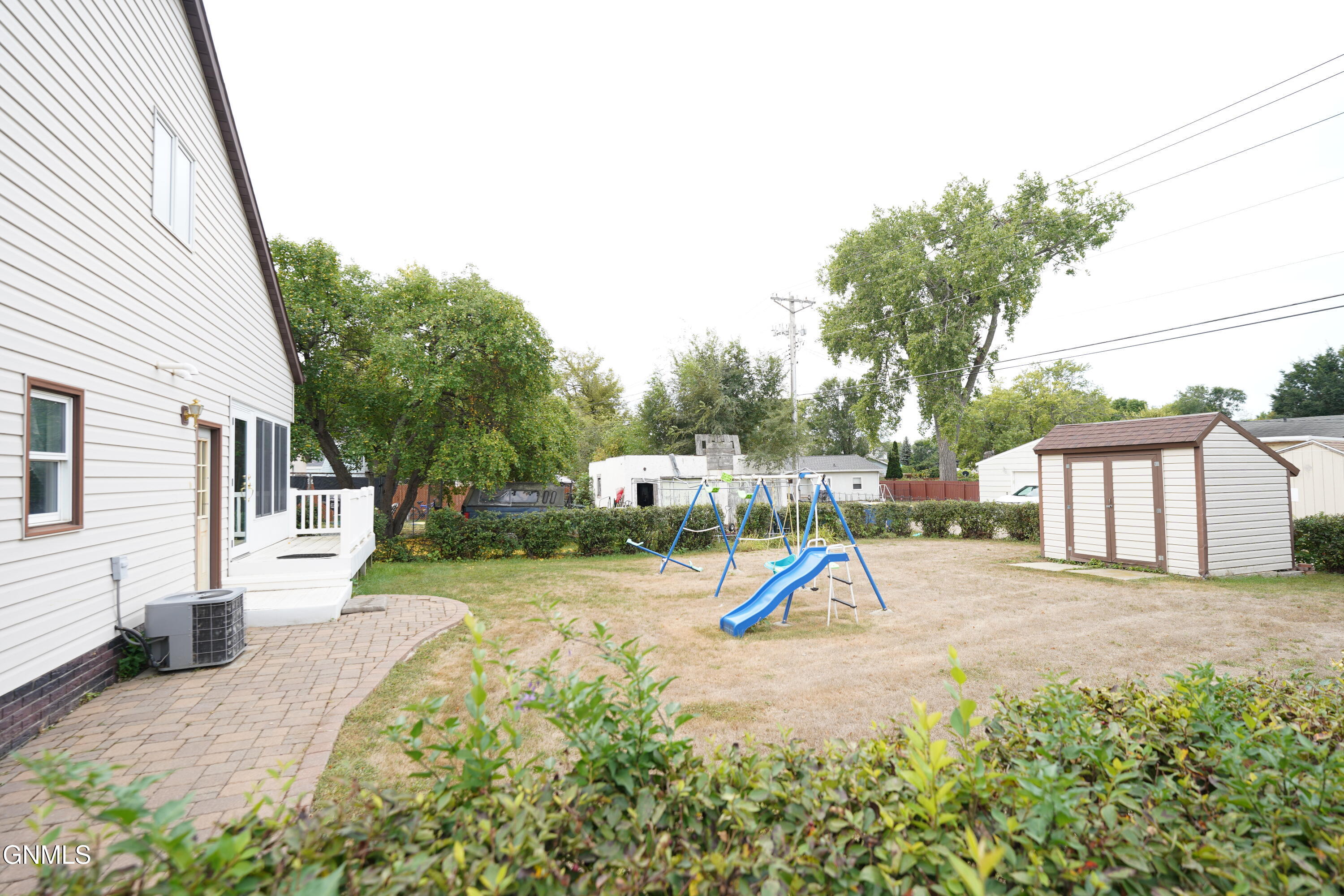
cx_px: 672
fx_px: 612
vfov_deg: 72.4
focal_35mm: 16
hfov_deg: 95.3
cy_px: 448
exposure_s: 1/80
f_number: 4.5
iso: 100
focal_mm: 16.4
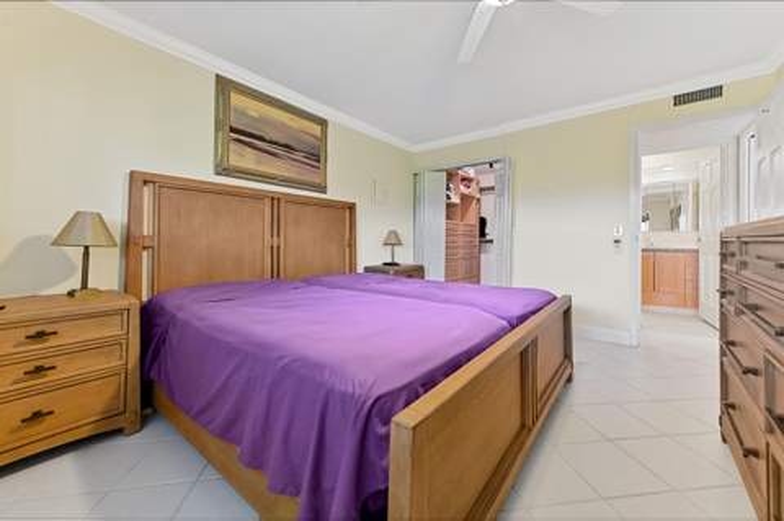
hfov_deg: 104.3
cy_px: 260
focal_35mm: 14
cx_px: 392
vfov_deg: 81.1
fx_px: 305
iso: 1250
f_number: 9
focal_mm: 14
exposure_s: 1/8
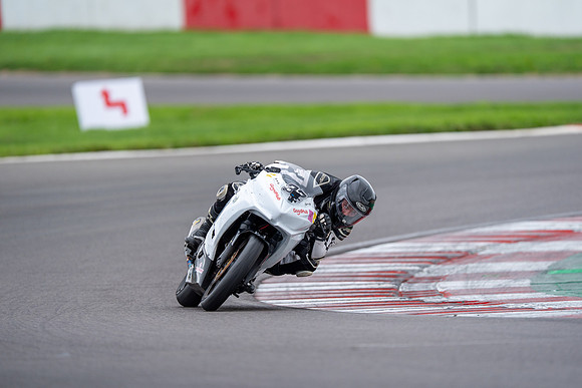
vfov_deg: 2.3
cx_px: 291
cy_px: 194
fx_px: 9711
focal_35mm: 601
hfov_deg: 3.4
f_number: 4
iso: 320
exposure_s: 1/400
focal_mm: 600
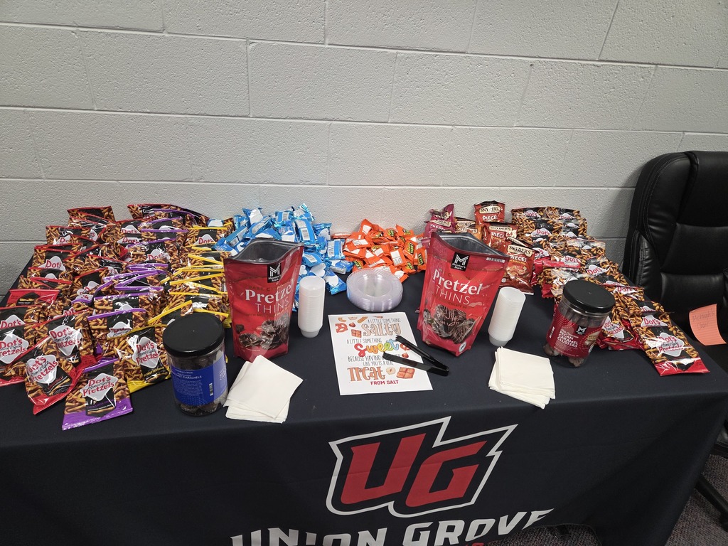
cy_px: 273
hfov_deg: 73.9
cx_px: 364
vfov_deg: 58.9
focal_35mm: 23
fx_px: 484
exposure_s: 1/120
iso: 200
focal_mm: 5.4
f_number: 1.8
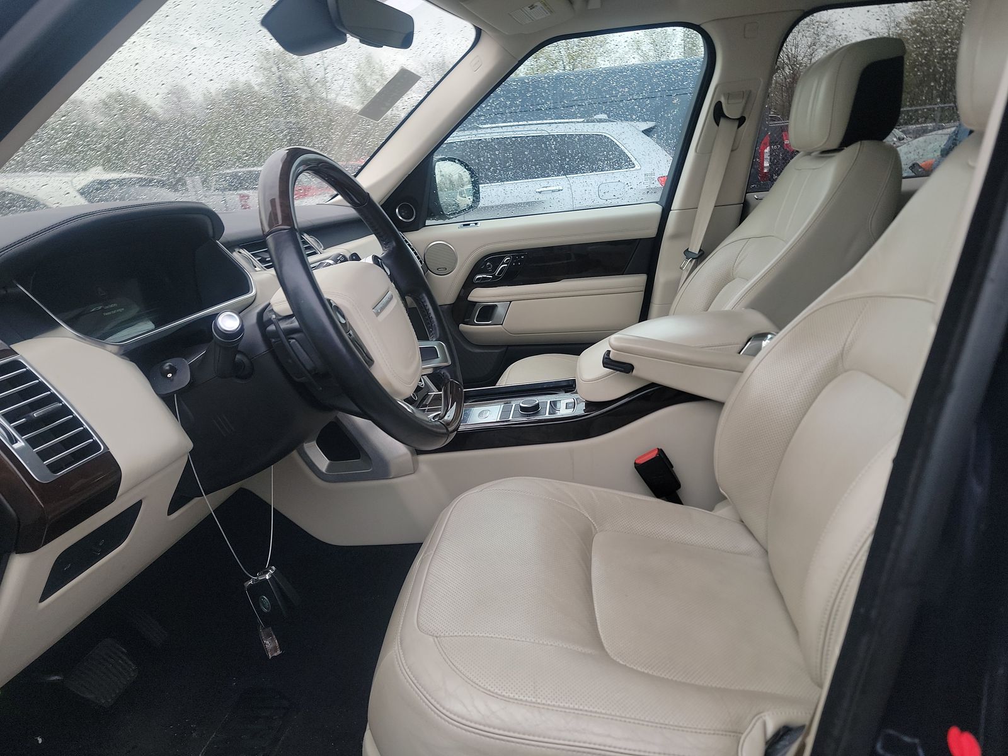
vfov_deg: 56.8
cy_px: 378
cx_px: 504
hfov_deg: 71.6
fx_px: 699
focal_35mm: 24
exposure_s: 1/59
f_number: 1.8
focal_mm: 6.7
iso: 93
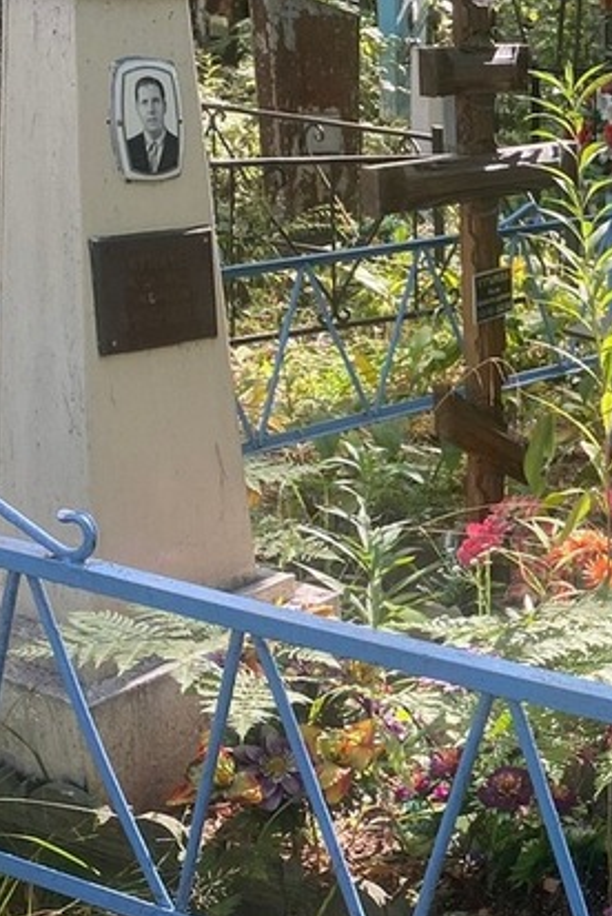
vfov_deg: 30.0
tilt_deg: -16.2
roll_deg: -1.8
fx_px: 1706
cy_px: 517
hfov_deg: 18.1
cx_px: 918
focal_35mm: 67
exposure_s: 1/121
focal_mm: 4.25
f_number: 1.8
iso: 40
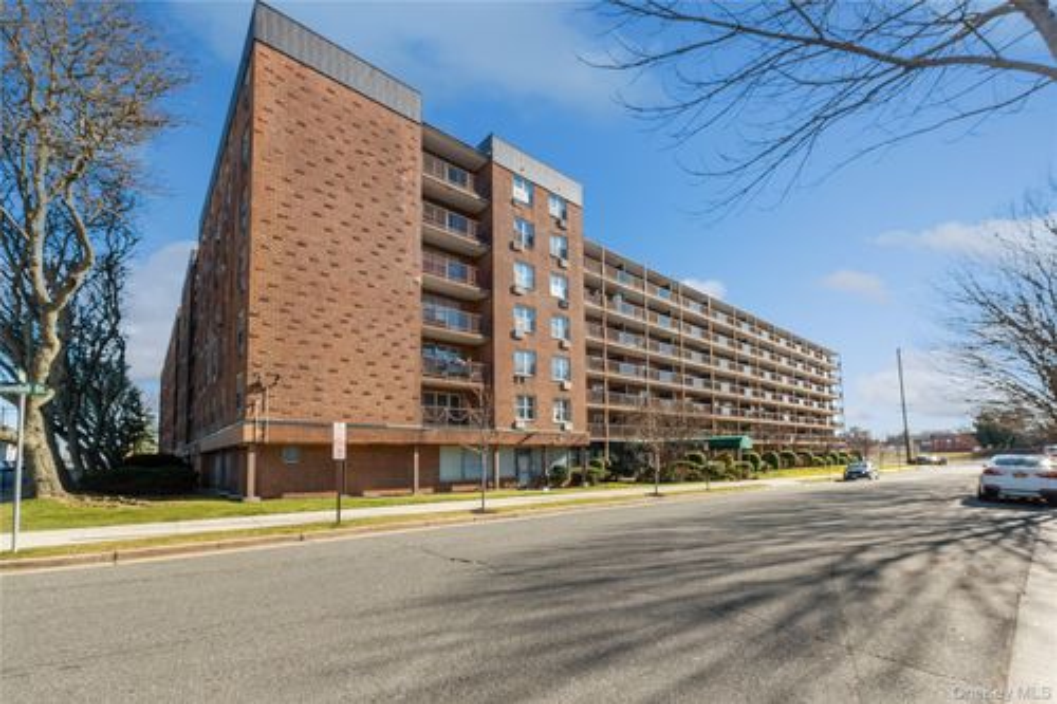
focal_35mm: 15
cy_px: 352
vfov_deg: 77.3
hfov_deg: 100.4
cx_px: 528
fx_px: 440
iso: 400
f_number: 11
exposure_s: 1/320
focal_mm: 15
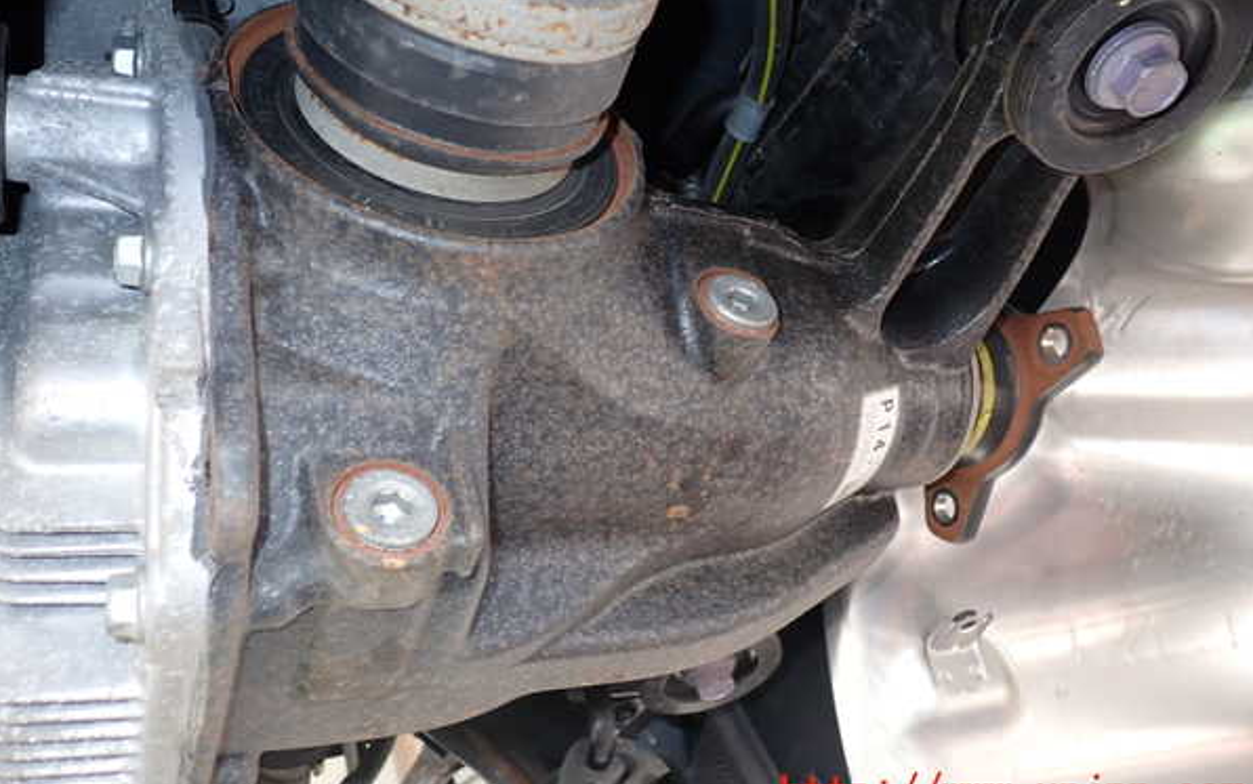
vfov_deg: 39.4
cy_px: 349
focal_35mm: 32
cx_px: 624
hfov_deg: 59.6
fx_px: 1093
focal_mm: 5.4
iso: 100
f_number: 2.3
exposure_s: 1/60
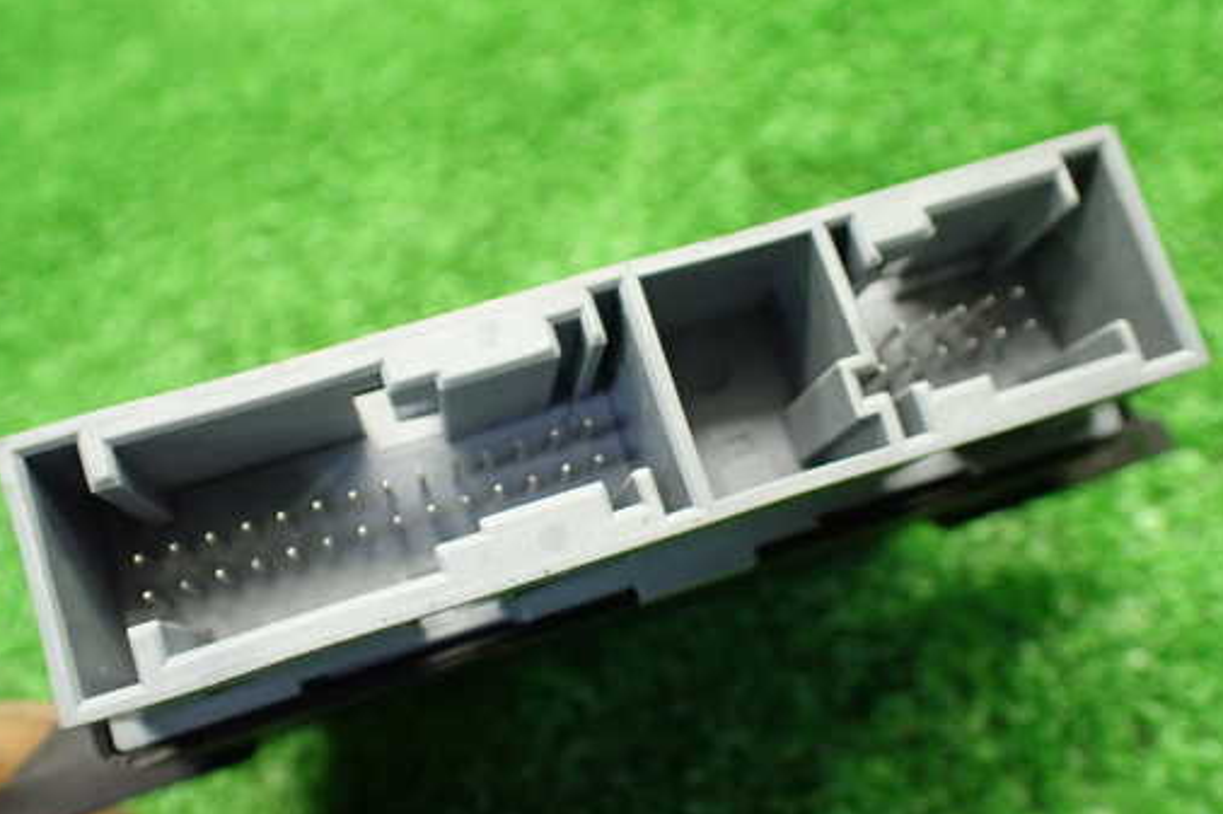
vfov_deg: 35.9
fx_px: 1256
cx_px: 609
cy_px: 437
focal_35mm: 37
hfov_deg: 51.9
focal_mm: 5.4
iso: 800
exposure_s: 1/100
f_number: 2.3
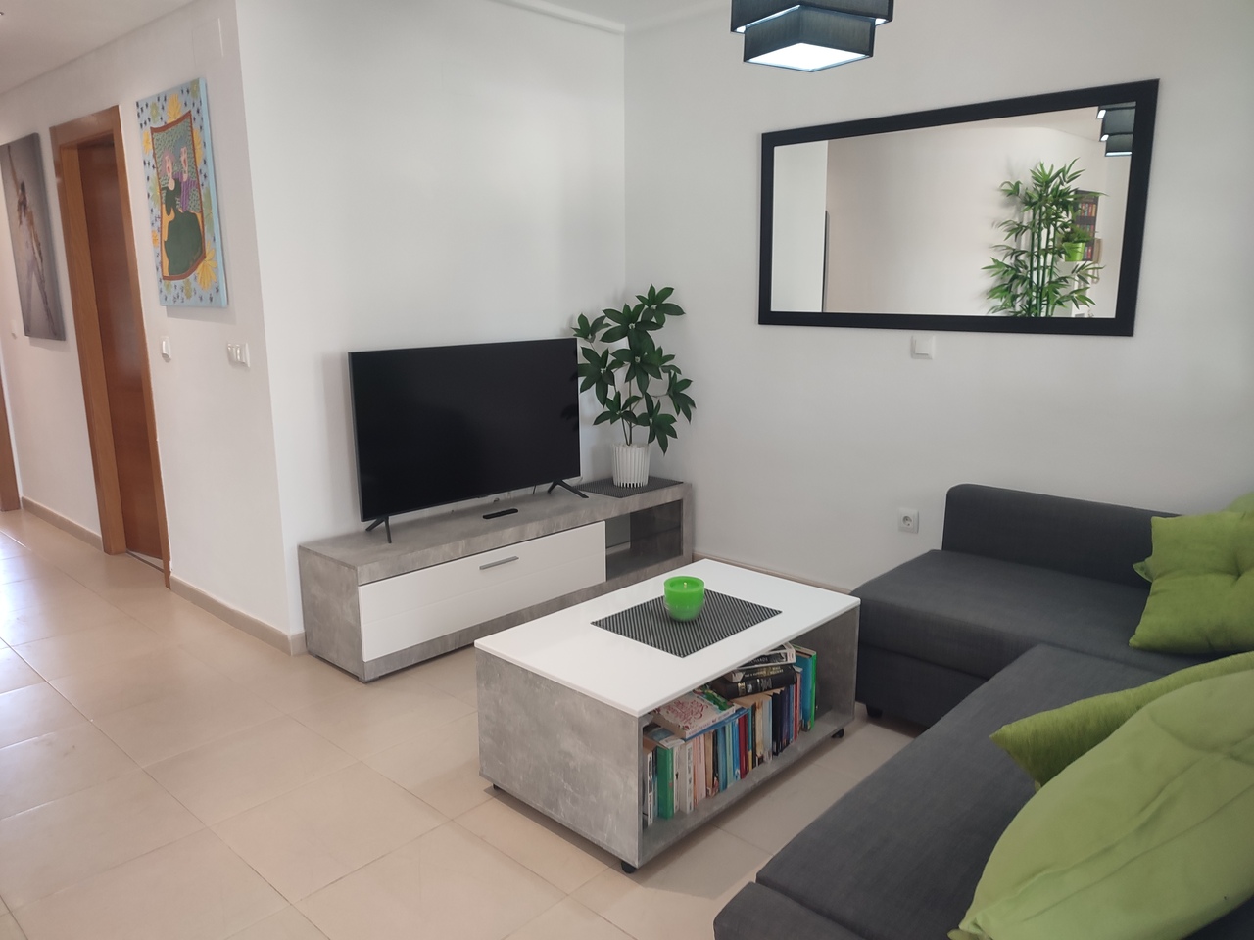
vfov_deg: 54.9
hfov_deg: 69.4
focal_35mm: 25
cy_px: 470
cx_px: 627
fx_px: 906
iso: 396
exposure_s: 1/33
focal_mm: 6.04
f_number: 1.9
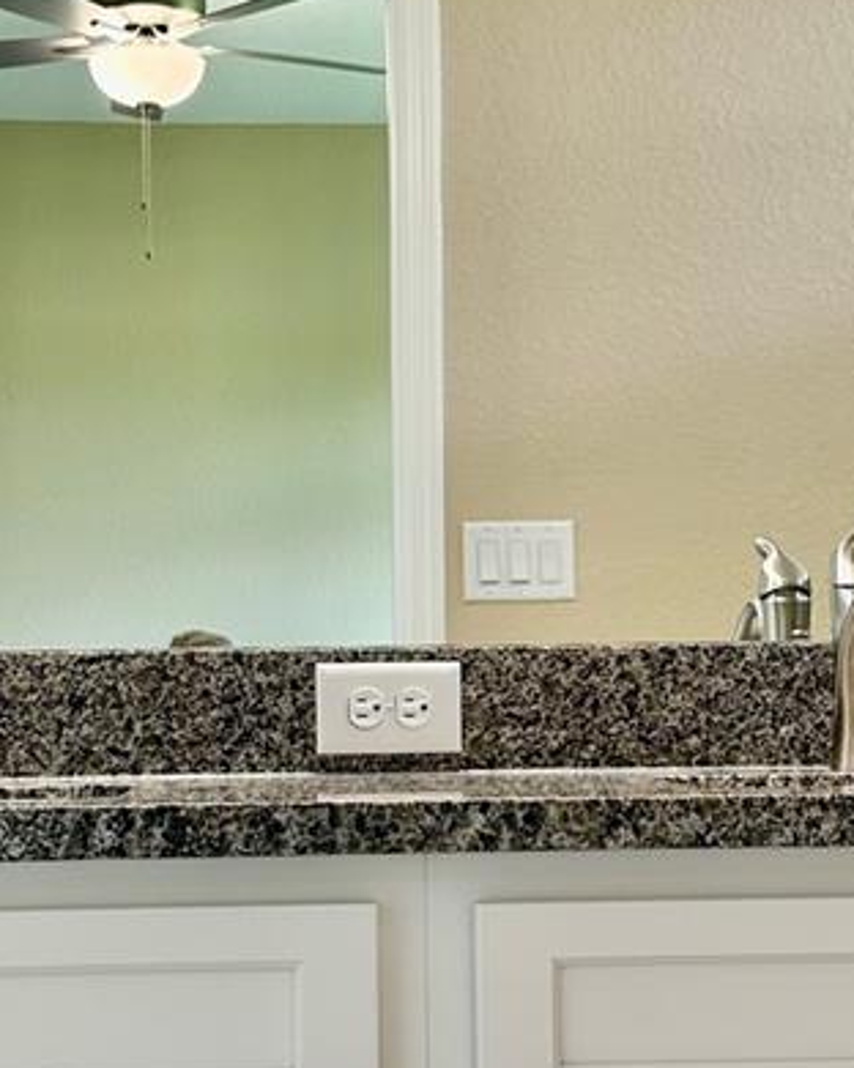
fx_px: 2275
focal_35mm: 72
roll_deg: +0.0
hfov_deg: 21.3
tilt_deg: +2.0
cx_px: 397
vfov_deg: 26.4
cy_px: 597
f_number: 1.78
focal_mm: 6.86
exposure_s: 1/120
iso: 125
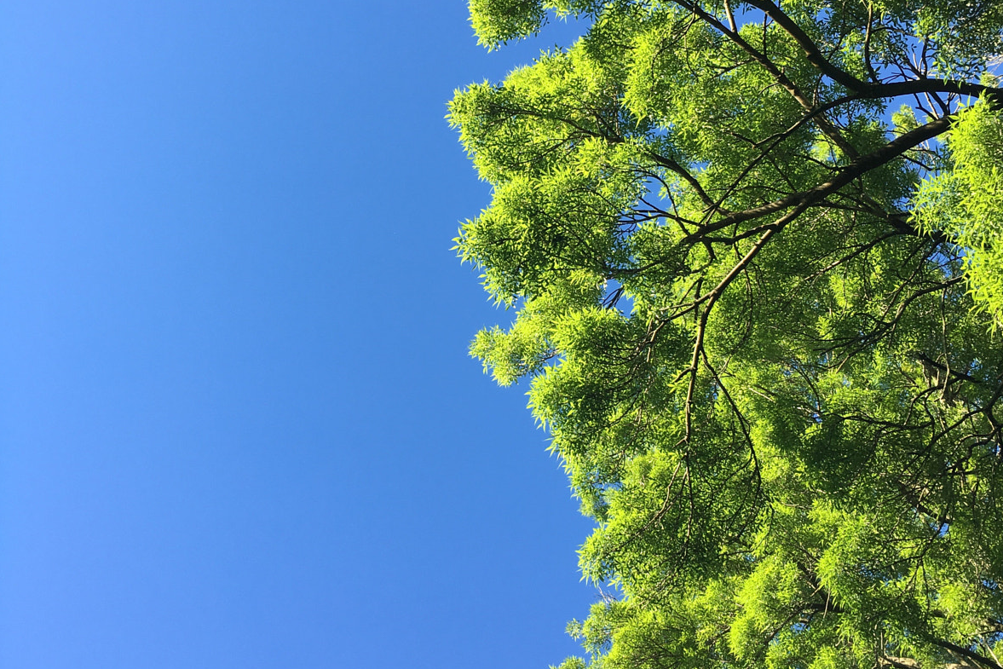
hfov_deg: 47.4
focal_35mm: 41
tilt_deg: +81.5
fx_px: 1142
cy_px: 270
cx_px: 510
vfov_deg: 32.5
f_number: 2.2
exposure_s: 1/382
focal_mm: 4.15
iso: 25
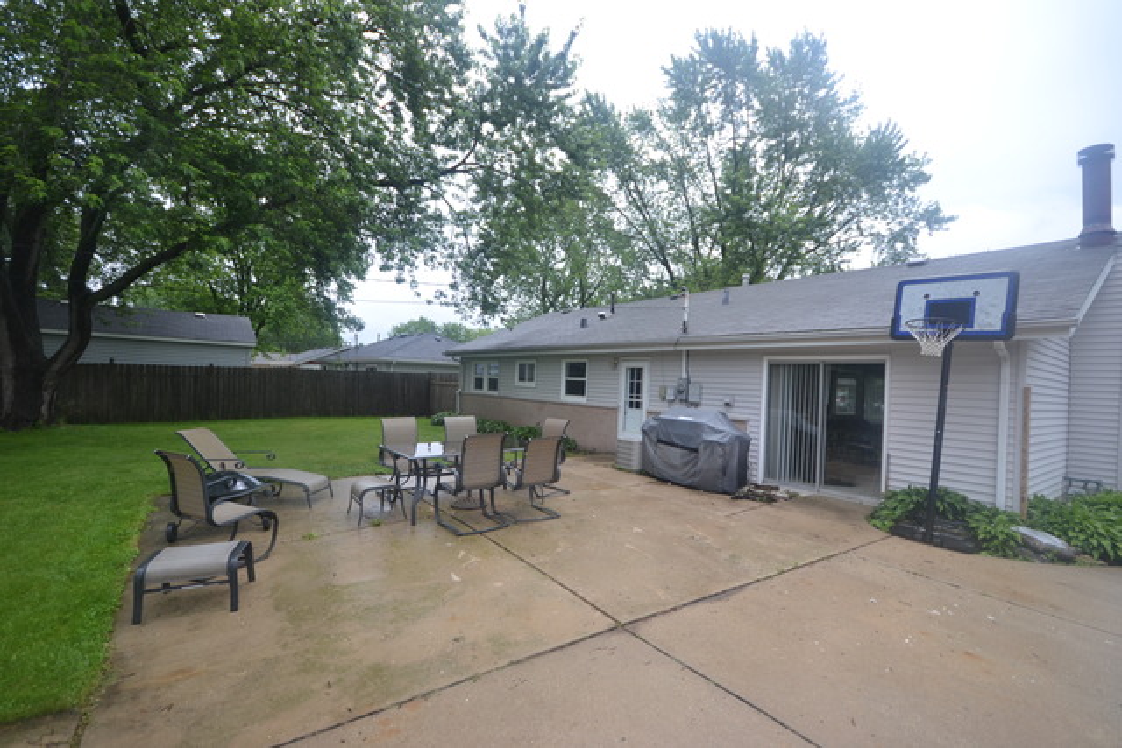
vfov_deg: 77.4
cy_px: 374
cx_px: 561
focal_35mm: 15
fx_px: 468
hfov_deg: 100.4
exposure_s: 1/125
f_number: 5.6
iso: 100
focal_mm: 10
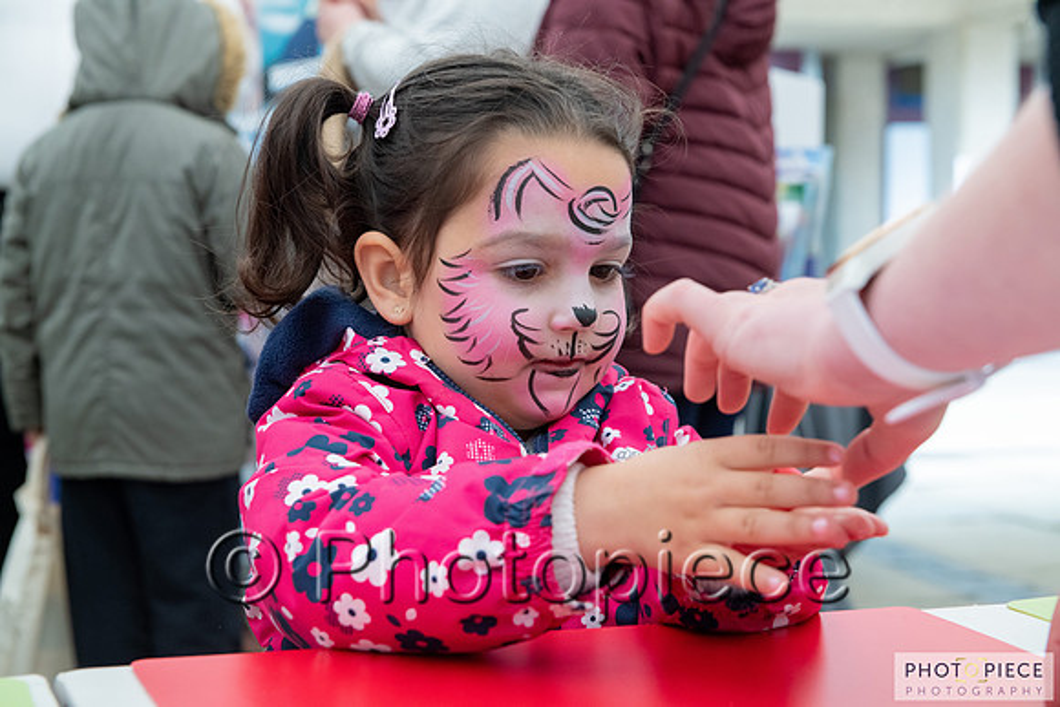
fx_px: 1826
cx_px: 530
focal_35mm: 62
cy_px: 354
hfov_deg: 32.4
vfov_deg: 21.9
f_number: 6.3
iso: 1400
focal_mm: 62
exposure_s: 1/160
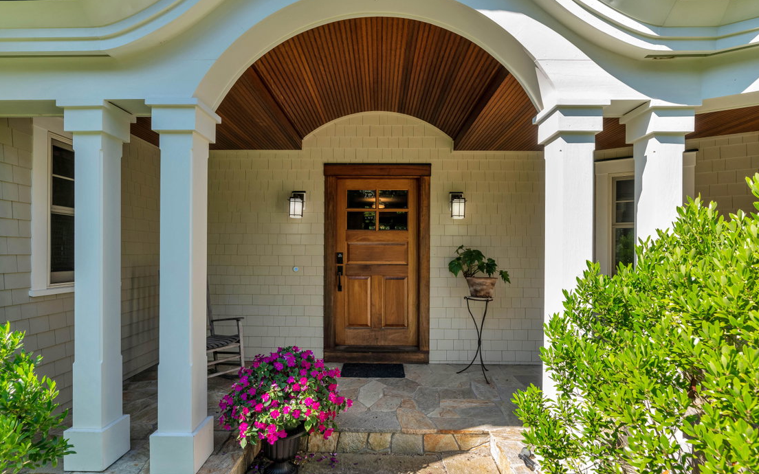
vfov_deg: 67.8
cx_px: 369
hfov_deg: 94.3
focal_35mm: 17
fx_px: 352
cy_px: 261
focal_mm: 16
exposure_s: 1/250
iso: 800
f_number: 8
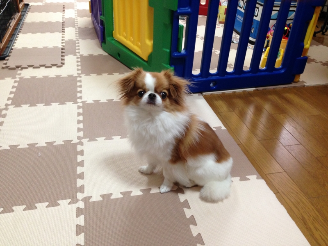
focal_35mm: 33
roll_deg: -3.1
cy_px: 123
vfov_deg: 42.9
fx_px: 313
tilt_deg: -33.2
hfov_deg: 55.4
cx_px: 164
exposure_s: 1/20
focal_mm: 4.12
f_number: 2.4
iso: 200
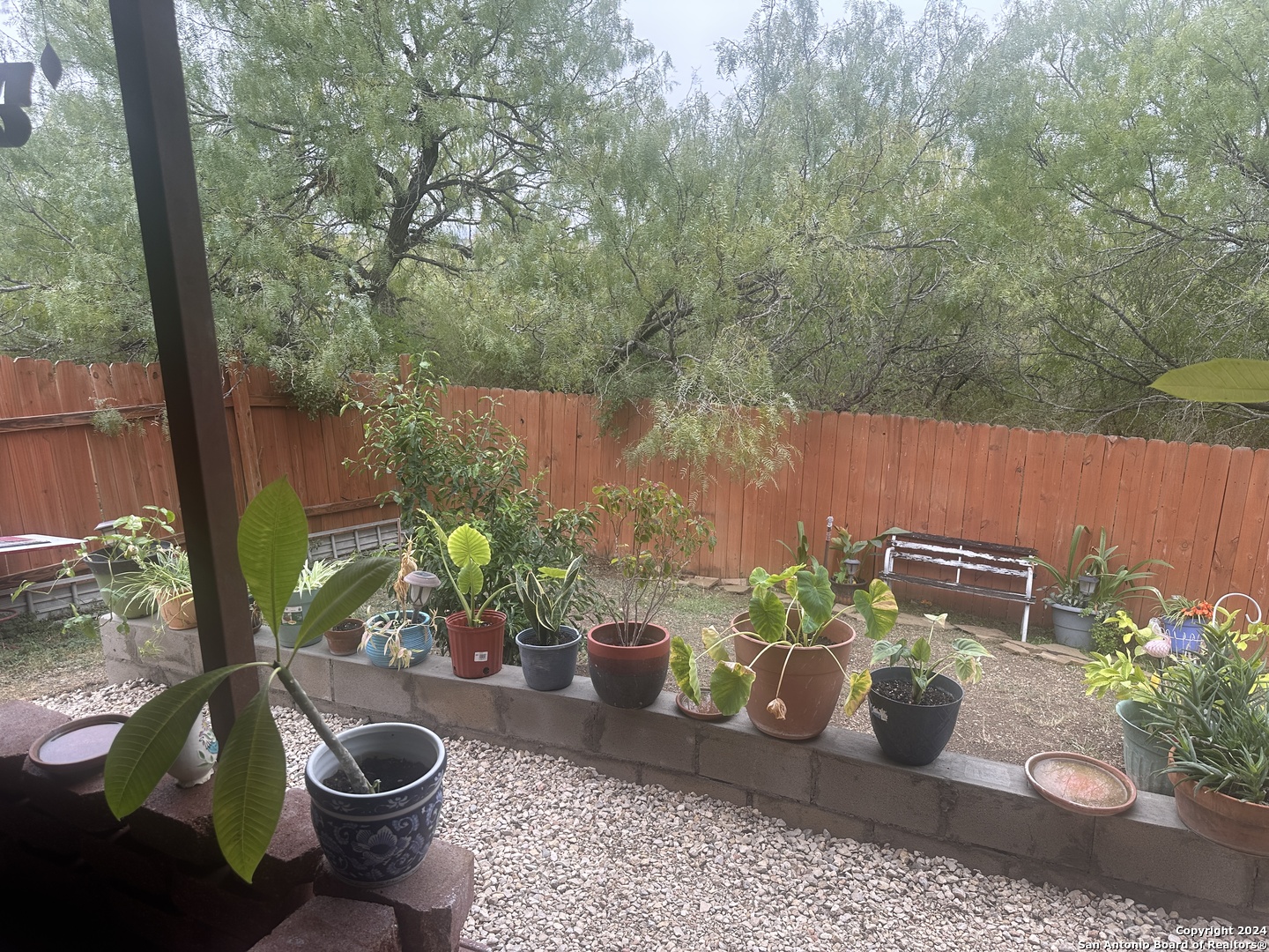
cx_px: 634
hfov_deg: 71.6
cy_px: 476
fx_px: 880
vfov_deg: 56.8
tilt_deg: -15.4
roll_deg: -0.3
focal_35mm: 24
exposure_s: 1/360
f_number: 1.78
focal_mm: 6.86
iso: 80
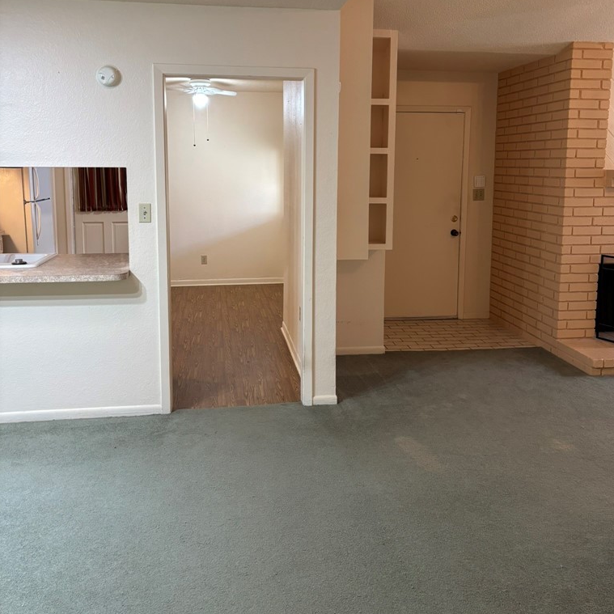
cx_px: 308
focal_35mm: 31
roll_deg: +0.1
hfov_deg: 52.5
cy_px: 241
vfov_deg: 52.1
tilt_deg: -6.6
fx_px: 622
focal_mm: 5.96
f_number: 1.6
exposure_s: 1/60
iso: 160
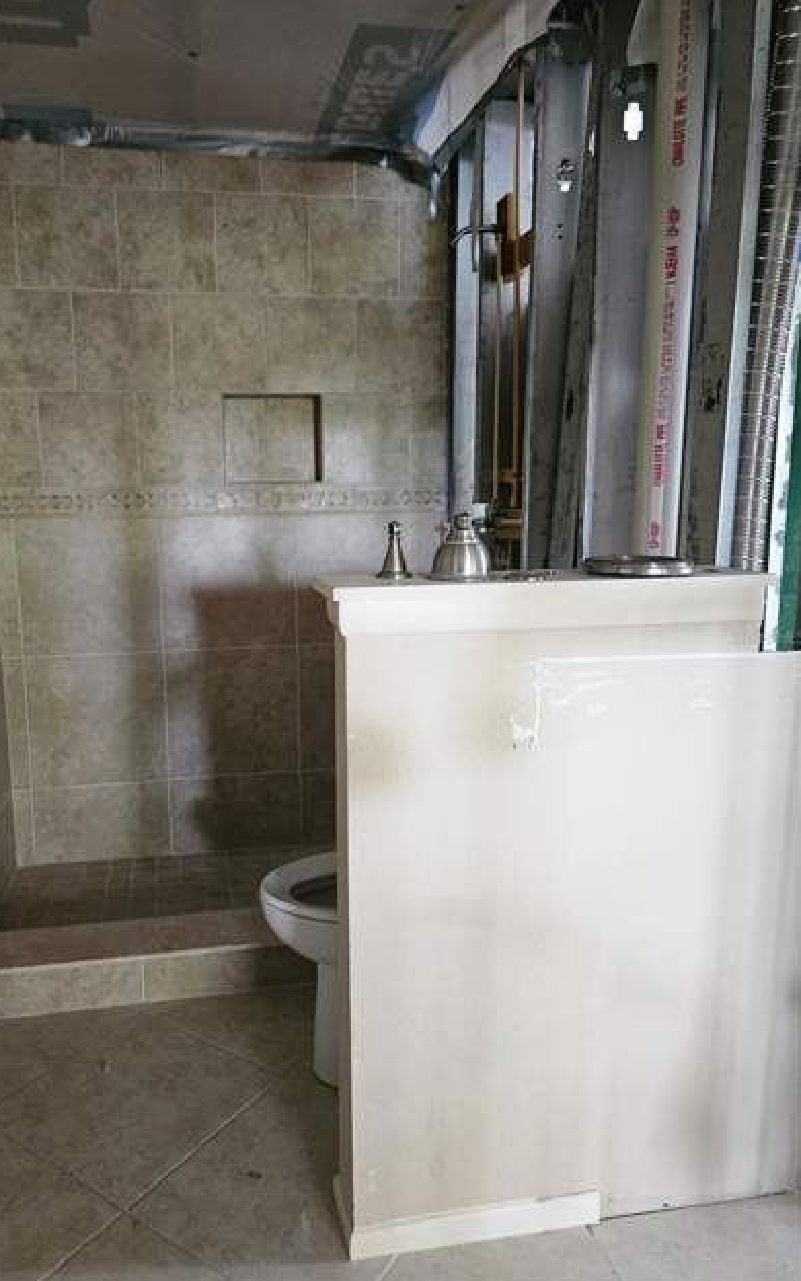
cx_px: 316
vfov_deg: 72.5
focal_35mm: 25
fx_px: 873
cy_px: 636
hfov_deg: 48.9
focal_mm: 5.4
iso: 640
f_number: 1.8
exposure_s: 1/40
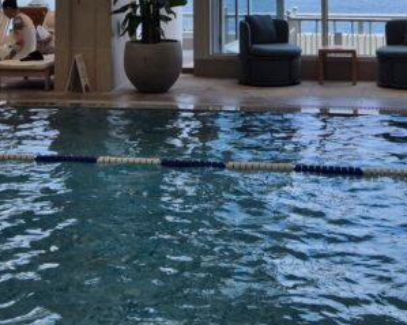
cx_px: 193
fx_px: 927
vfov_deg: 18.2
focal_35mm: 77
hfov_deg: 24.8
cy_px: -132
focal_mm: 5.4
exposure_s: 1/558
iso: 25
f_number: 1.8
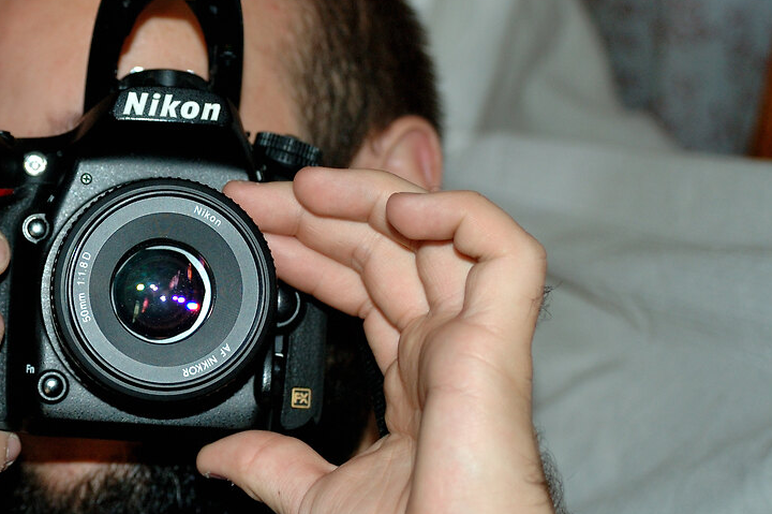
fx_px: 2036
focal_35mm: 95
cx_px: 203
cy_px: 189
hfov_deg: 21.3
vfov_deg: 14.4
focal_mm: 38
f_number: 4
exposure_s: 1/60
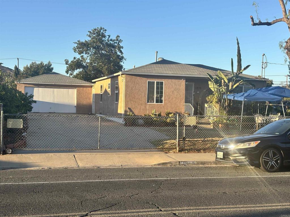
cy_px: 108
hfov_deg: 36.8
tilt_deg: -1.8
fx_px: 436
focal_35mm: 52
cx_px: 145
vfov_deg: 28.0
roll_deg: -1.9
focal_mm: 5.96
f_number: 1.6
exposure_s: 1/1070
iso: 32
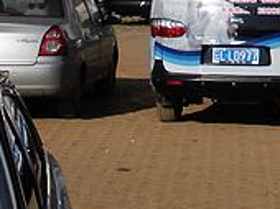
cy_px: -225
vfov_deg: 6.6
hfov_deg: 9.0
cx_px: 349
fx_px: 1753
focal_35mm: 217
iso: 64
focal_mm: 6.3
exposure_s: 1/670
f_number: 5.6
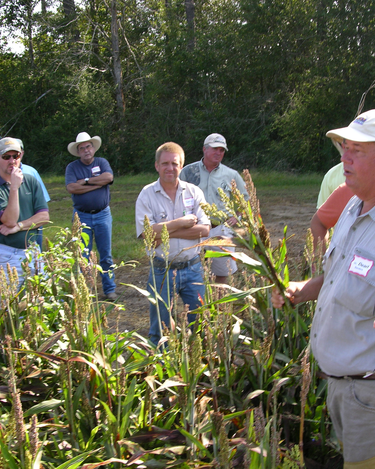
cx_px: 199
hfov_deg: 29.1
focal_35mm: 52
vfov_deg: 36.0
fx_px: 721
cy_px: 244
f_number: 4
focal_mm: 8.9
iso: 50
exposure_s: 1/103
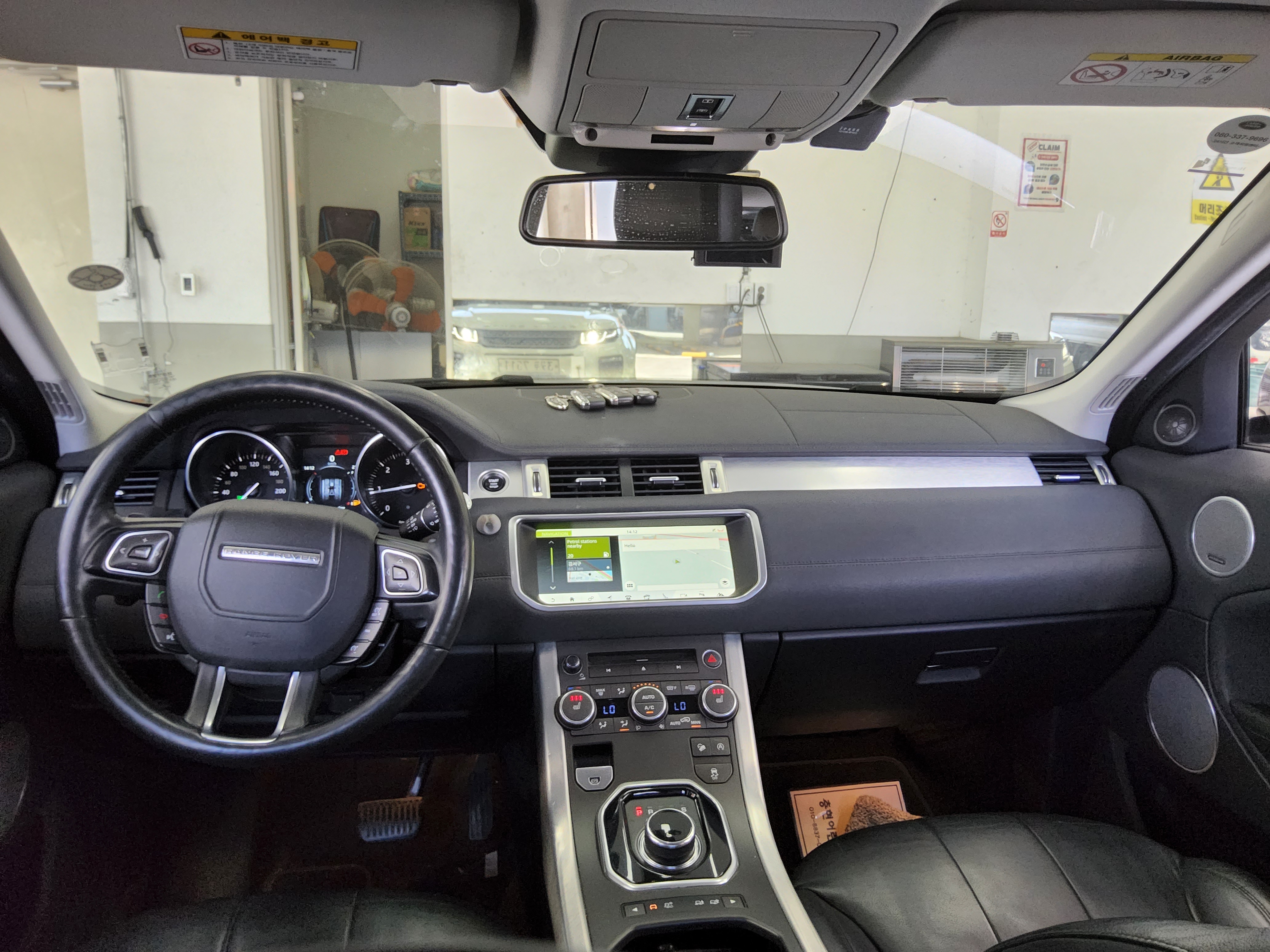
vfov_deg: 54.9
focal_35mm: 25
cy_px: 476
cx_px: 635
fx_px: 917
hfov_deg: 69.4
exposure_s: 1/120
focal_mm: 3.08
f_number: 2
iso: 200
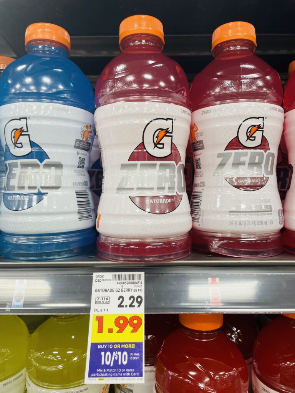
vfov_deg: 67.3
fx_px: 295
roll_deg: +0.4
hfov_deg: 53.1
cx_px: 148
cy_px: 196
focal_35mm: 26
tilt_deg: -1.2
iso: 100
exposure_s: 1/120
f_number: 1.6
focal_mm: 4.2
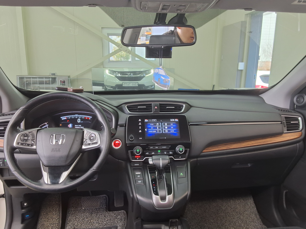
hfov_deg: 63.4
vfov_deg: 49.7
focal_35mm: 28
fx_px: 248
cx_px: 153
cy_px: 114
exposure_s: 1/40
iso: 80
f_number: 1.9
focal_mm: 2.91
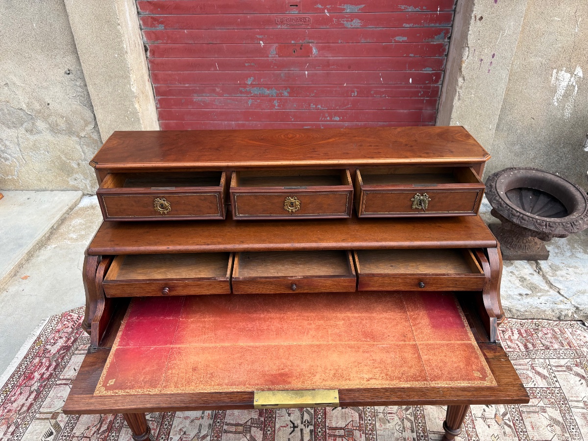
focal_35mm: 26
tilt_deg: -34.2
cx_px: 294
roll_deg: +0.7
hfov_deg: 67.3
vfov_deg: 53.1
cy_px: 220
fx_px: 442
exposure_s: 1/687
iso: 50
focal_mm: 5.96
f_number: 1.6
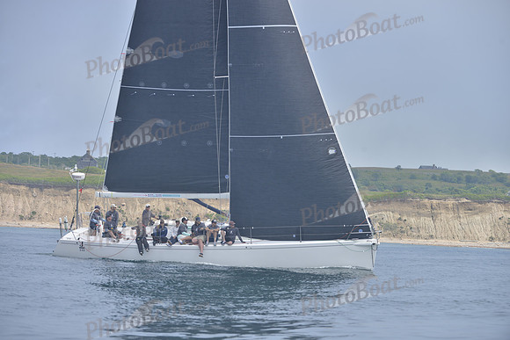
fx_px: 2834
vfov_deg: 6.9
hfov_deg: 10.3
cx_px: 255
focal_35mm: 200
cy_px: 170
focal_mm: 200
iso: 280
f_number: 6.3
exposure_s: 1/1000
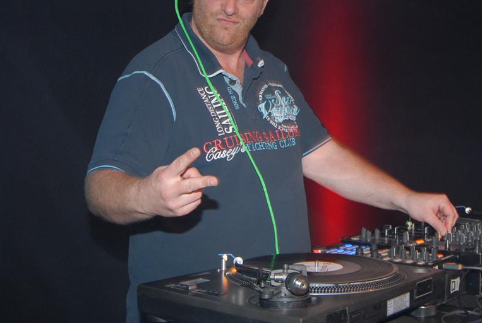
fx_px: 724
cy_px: 129
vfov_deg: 25.1
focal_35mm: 54
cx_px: 339
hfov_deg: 36.2
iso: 400
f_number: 5.6
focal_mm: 24
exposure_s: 1/6
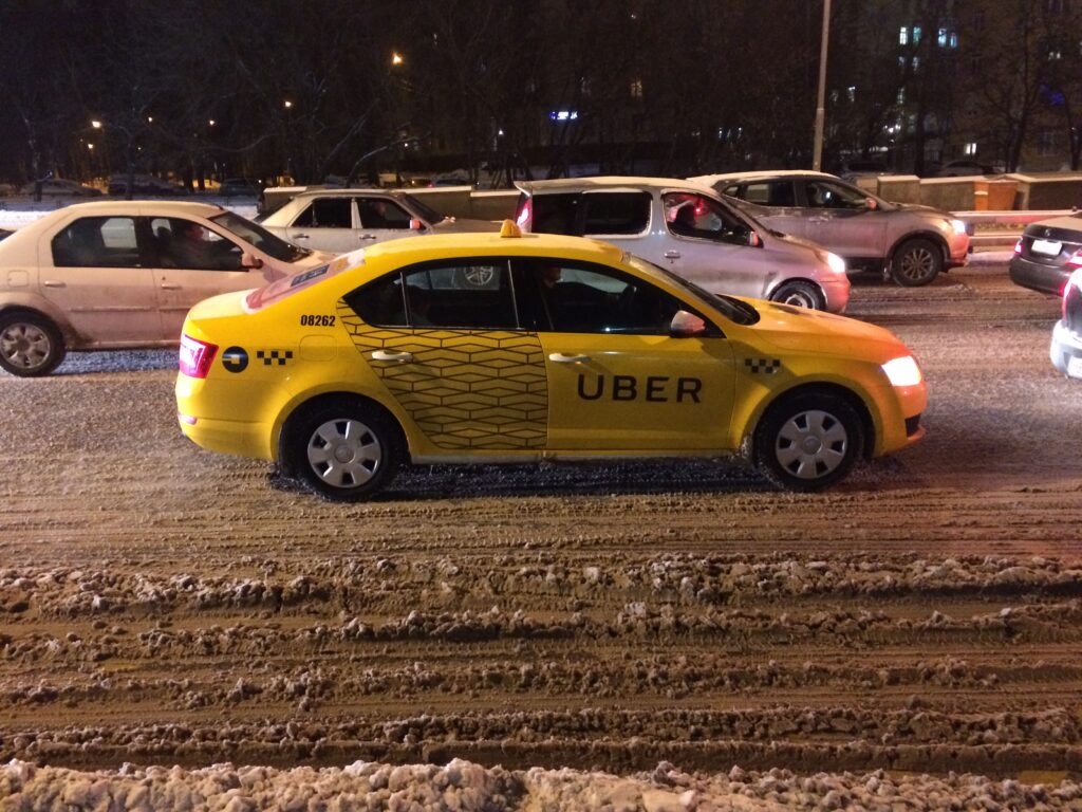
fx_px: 906
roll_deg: +3.5
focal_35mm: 29
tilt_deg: -14.9
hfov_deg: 61.7
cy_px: 406
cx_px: 541
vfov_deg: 48.2
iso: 500
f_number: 2.2
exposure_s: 1/17
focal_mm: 4.15
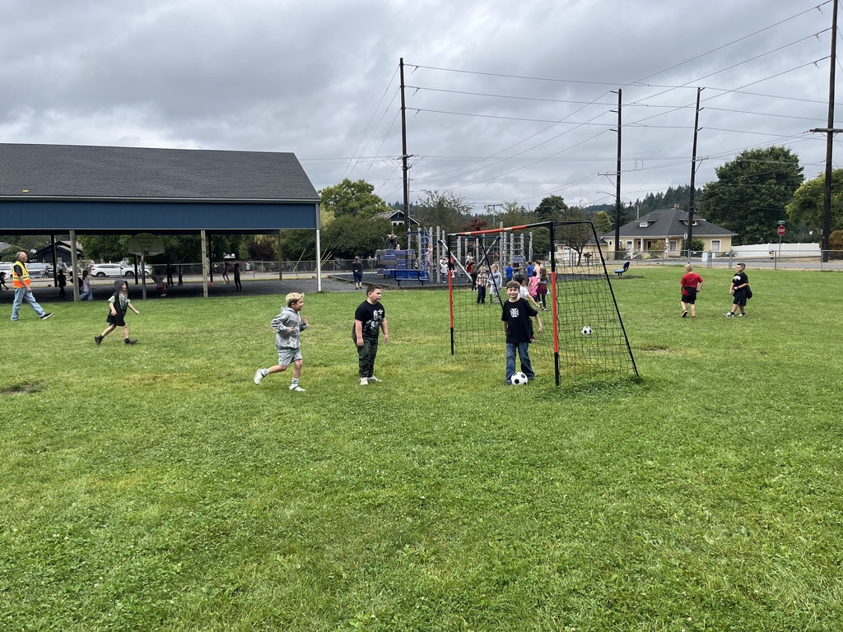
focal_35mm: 26
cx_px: 422
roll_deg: -0.7
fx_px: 633
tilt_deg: -6.6
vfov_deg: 53.1
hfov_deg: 67.3
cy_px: 316
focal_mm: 5.1
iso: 50
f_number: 1.6
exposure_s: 1/1140
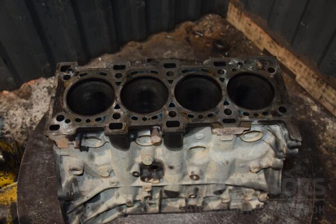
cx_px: 168
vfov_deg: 35.5
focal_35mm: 38
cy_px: 112
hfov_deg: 51.3
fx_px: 350
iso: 800
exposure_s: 1/60
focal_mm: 25
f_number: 5
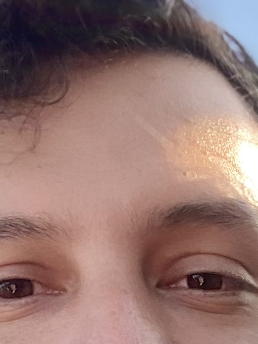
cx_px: 471
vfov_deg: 13.1
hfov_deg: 10.3
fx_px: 1351
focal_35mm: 136
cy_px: 628
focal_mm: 2.71
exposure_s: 1/122
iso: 32
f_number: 2.2
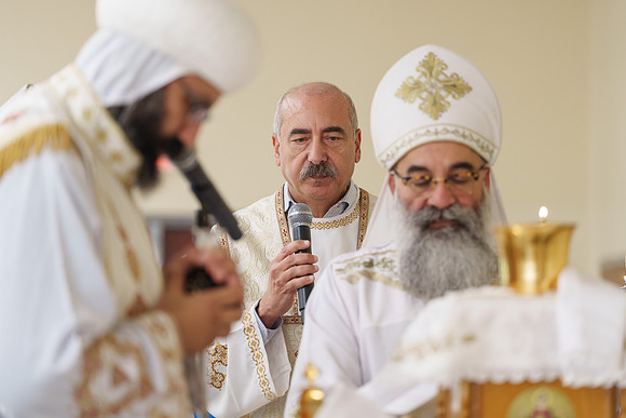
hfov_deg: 14.0
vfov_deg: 9.3
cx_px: 313
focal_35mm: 147
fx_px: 2557
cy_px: 209
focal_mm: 147
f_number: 2.8
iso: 1600
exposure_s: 1/125
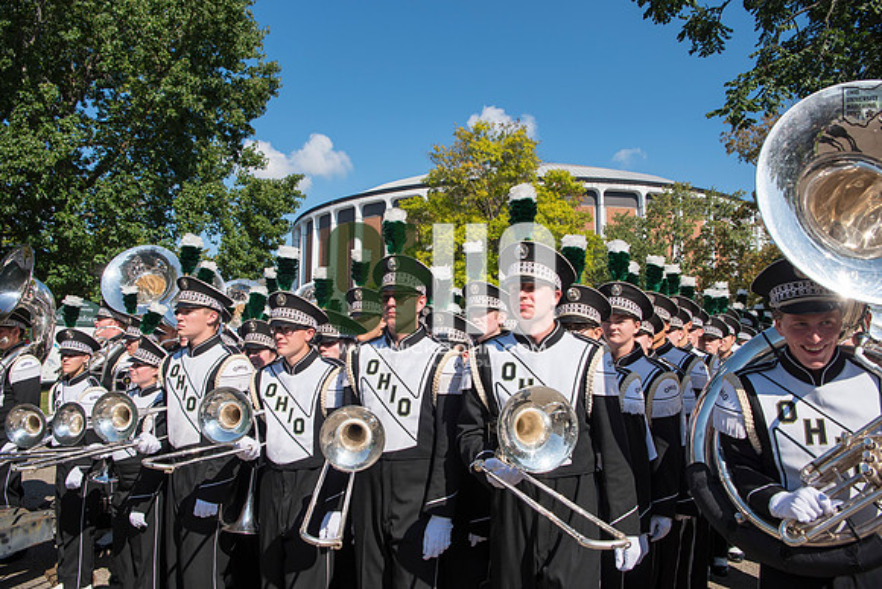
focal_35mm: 24
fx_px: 588
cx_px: 441
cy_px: 294
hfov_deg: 73.7
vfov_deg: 53.2
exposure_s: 1/1600
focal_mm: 24
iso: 200
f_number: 5.6
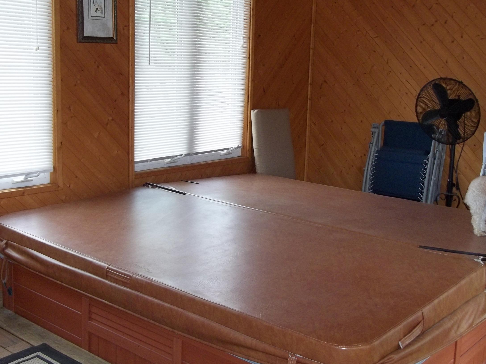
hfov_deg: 42.9
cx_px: 238
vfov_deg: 32.9
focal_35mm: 44
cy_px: 182
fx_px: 618
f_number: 2.9
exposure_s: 1/60
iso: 160
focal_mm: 5.7
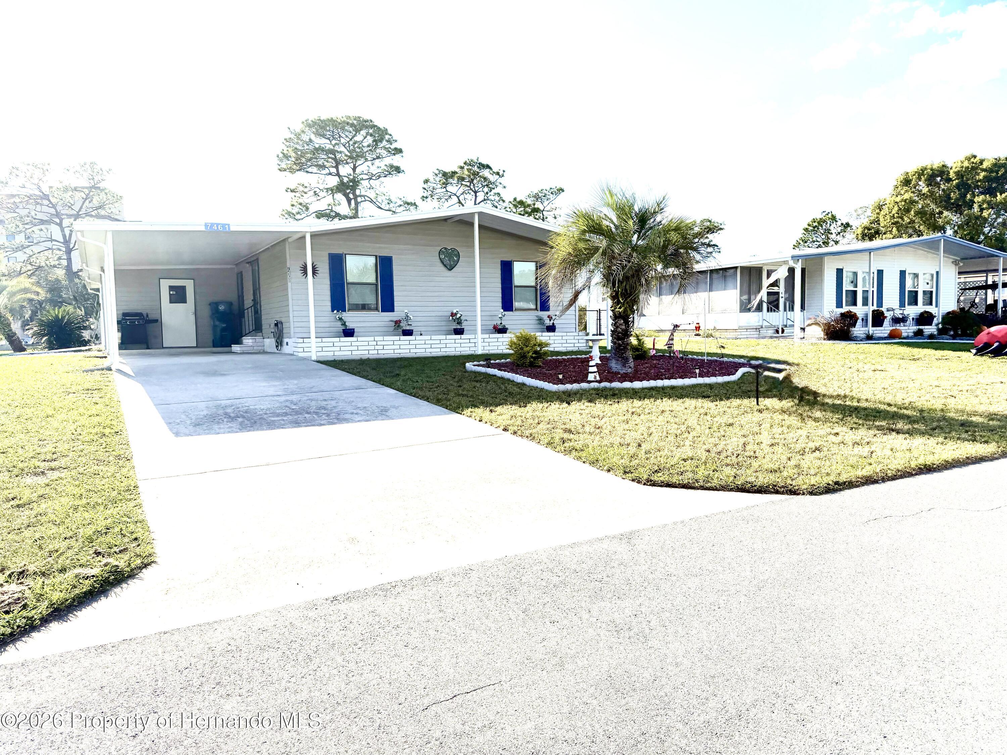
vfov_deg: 56.8
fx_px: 698
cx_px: 504
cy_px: 378
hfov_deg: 71.6
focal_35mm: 24
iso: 100
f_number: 1.78
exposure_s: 1/8130
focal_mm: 6.76
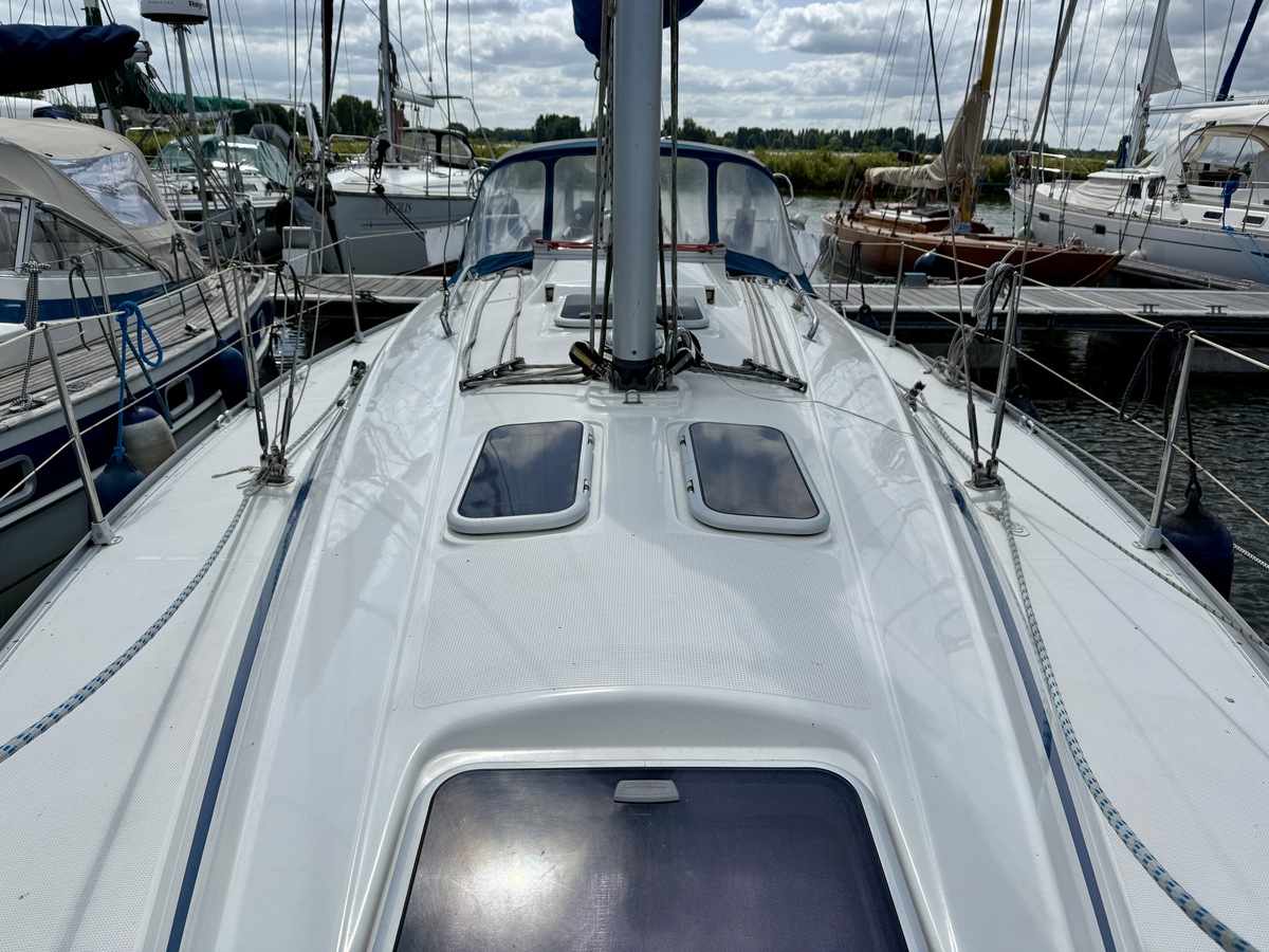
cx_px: 634
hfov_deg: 71.6
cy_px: 476
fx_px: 880
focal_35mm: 24
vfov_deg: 56.8
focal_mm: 6.76
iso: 80
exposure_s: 1/14286
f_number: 1.78
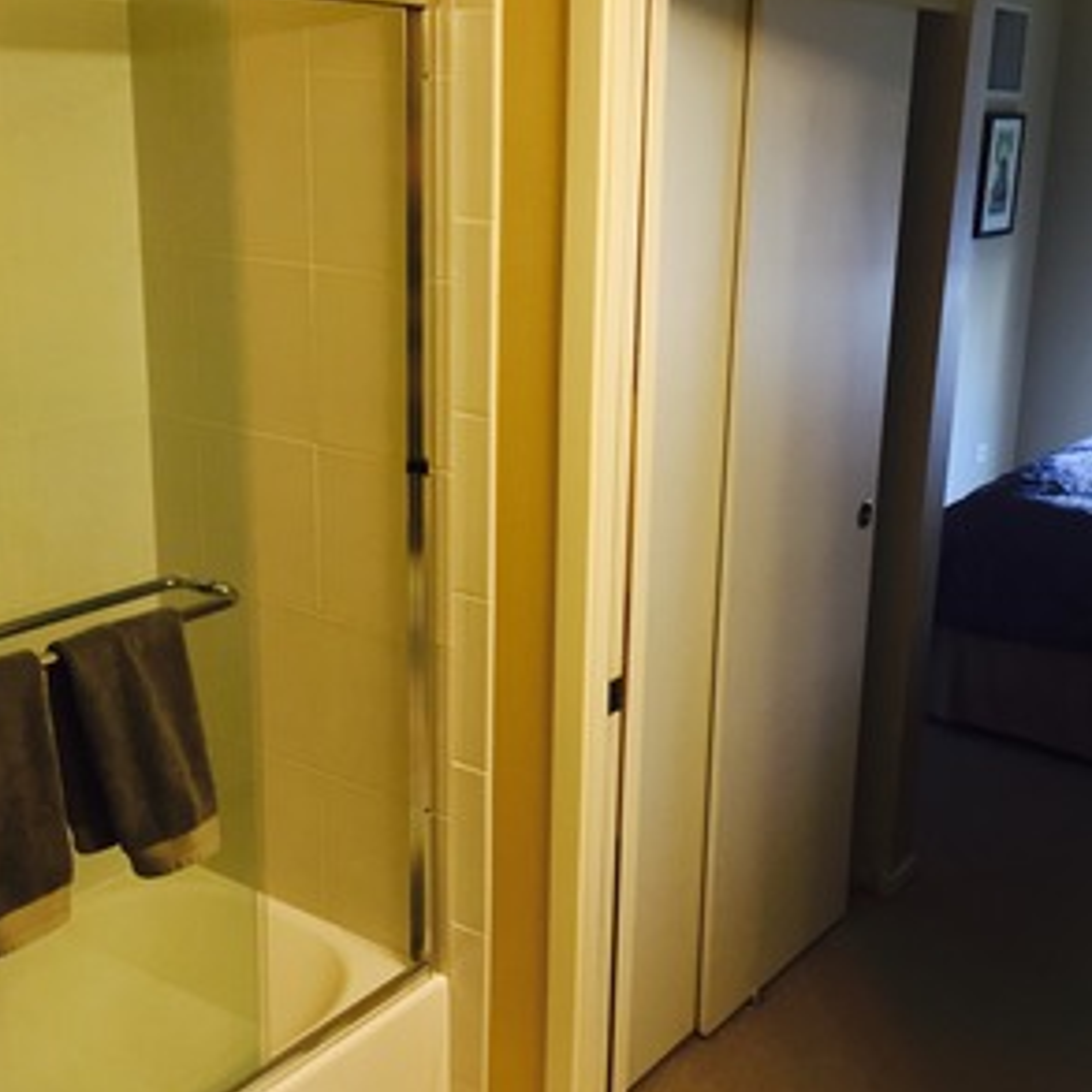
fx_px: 1499
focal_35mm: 42
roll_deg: -2.3
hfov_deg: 40.0
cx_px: 600
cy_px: 533
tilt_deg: -15.2
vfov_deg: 40.0
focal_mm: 4.15
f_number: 2.2
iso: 64
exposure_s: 1/30
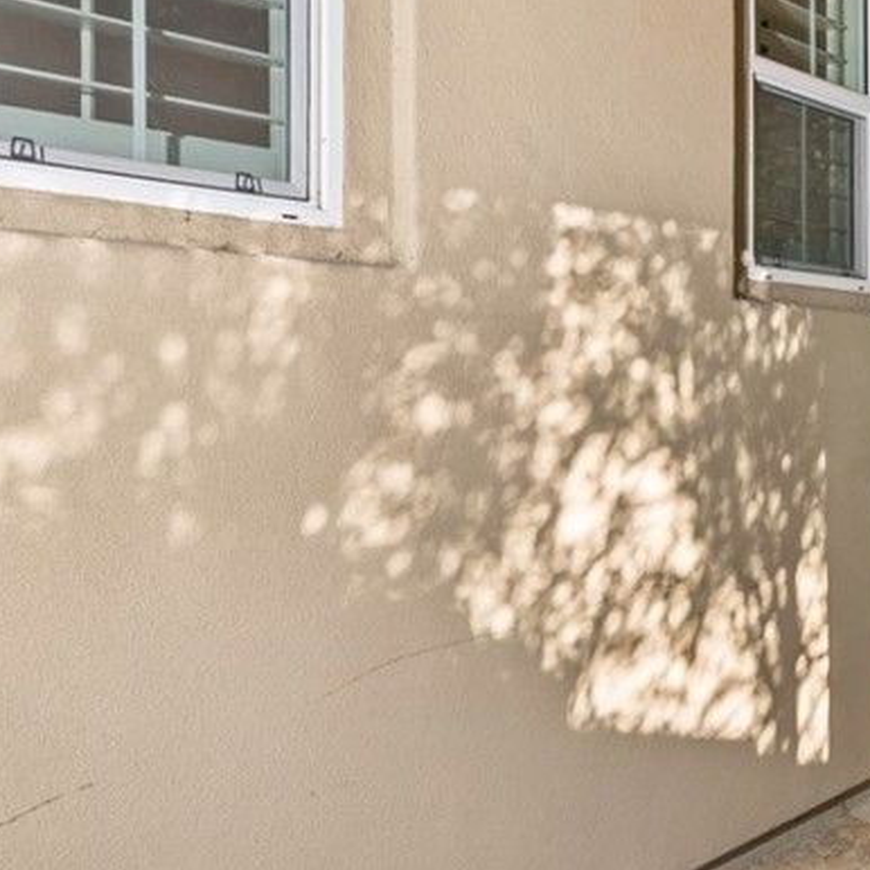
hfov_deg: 40.5
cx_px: 865
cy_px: 380
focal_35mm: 36
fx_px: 1024
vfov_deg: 45.9
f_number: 9
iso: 160
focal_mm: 16
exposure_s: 1/60
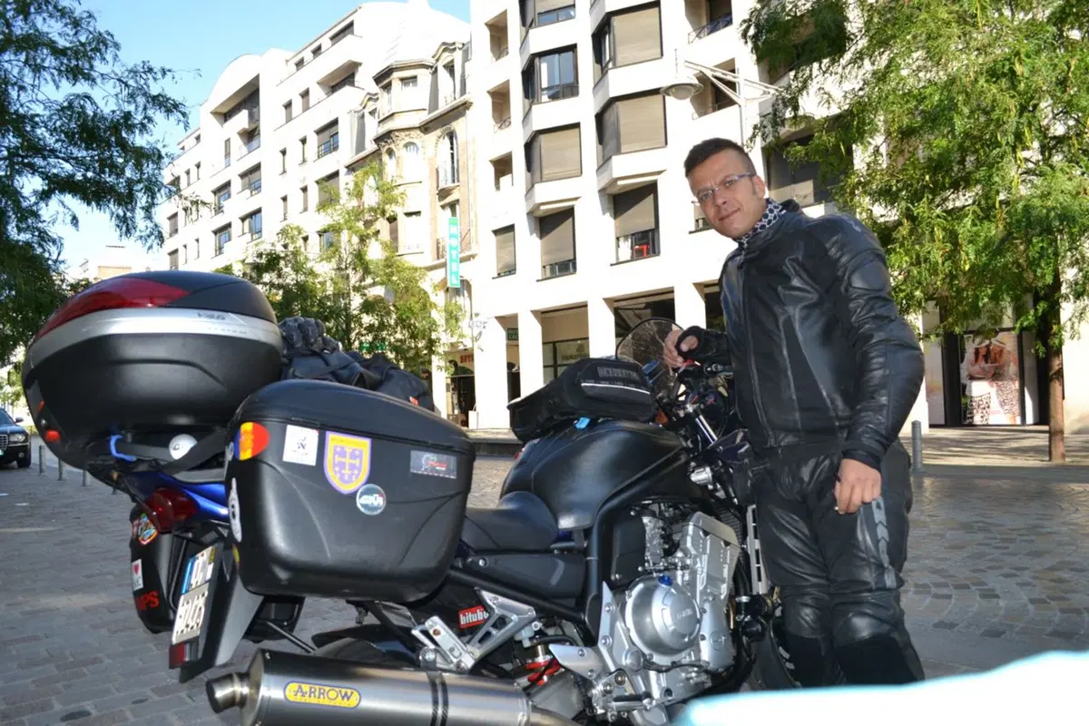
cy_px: 363
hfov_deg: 67.4
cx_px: 544
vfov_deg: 47.9
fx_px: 817
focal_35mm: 27
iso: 100
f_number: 5
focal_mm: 18
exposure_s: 1/200
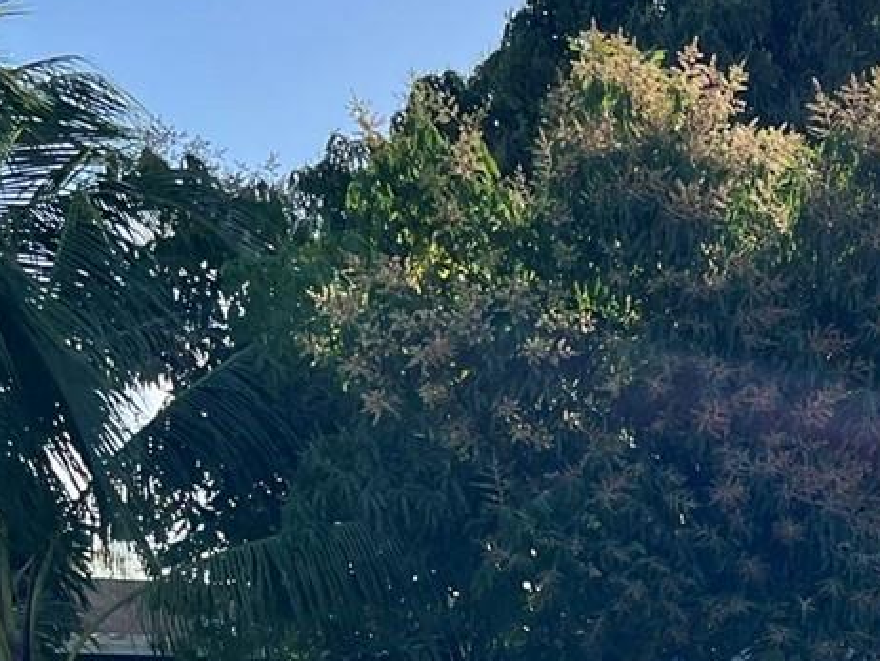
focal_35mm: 90
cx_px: 1029
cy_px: 1012
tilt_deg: -7.2
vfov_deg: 15.1
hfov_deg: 20.5
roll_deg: -0.3
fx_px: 2289
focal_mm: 5.1
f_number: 1.6
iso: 50
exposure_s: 1/2358
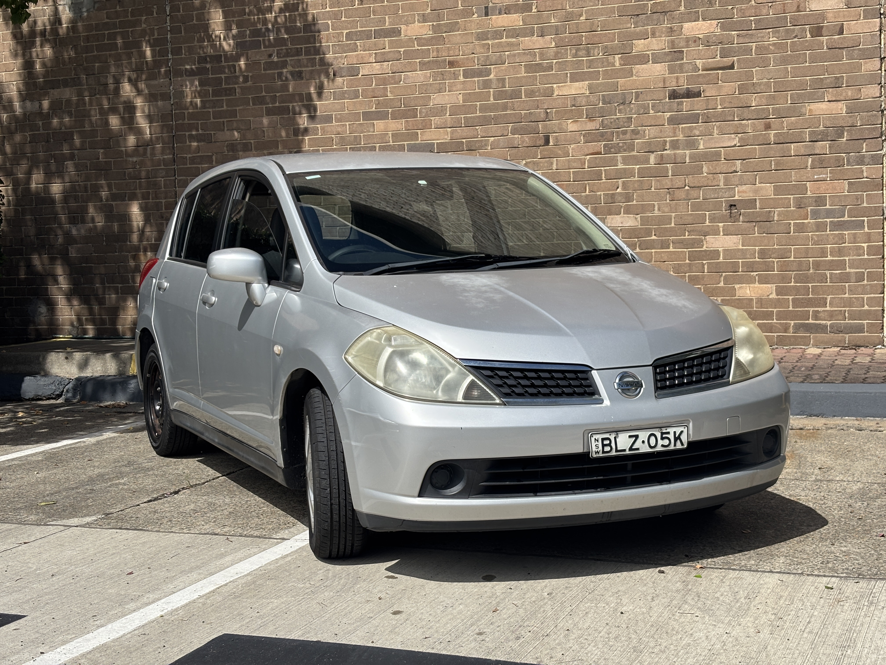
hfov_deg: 36.8
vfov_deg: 28.0
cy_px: 332
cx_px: 443
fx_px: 1331
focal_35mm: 52
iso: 40
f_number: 1.6
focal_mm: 5.96
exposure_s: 1/3937
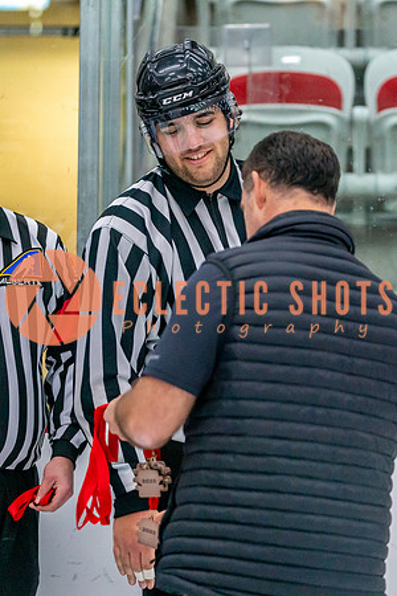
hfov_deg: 9.2
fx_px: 2456
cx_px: 198
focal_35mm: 149
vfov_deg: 13.8
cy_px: 298
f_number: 2.8
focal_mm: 99
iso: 3200
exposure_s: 1/1250
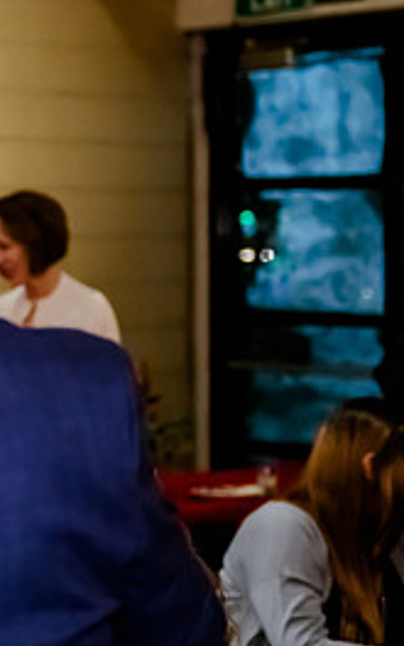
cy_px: 268
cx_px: -296
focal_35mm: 127
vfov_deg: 16.4
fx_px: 2237
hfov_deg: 9.8
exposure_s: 1/160
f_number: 2.8
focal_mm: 55
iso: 5000
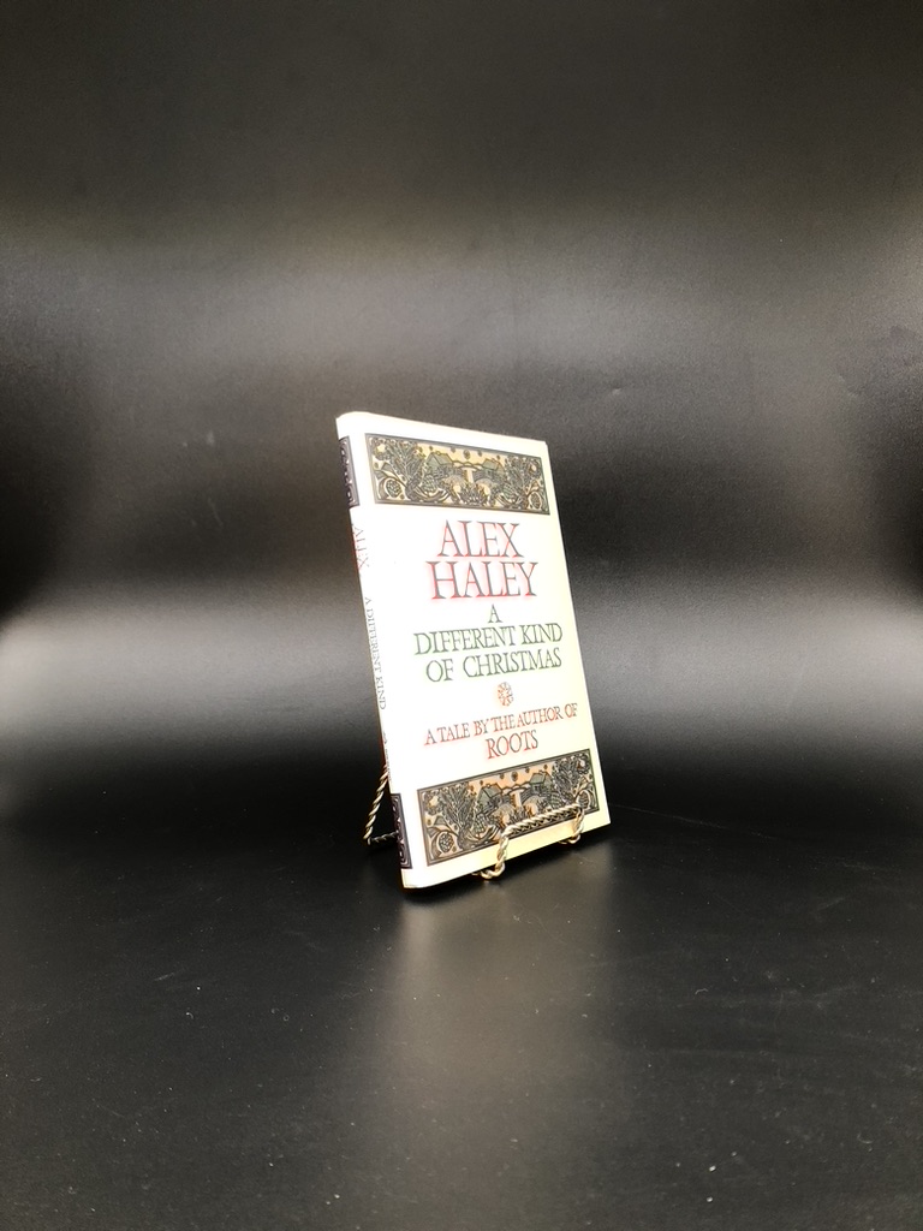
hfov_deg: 49.7
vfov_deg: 63.4
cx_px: 462
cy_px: 616
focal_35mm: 28
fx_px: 995
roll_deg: -0.7
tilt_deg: -0.9
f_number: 1.8
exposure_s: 1/30
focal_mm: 3.99
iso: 40
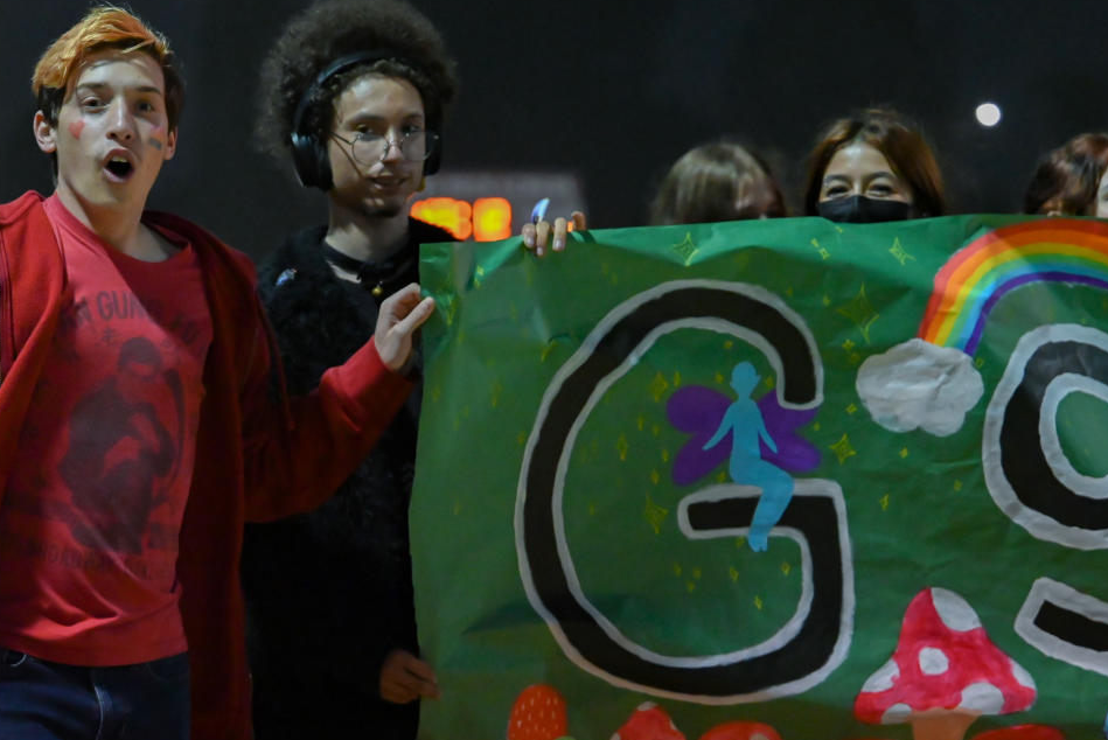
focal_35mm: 136
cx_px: 364
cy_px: 465
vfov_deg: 10.1
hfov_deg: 15.0
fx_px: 4188
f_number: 3.2
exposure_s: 1/1000
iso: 6400
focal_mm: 86
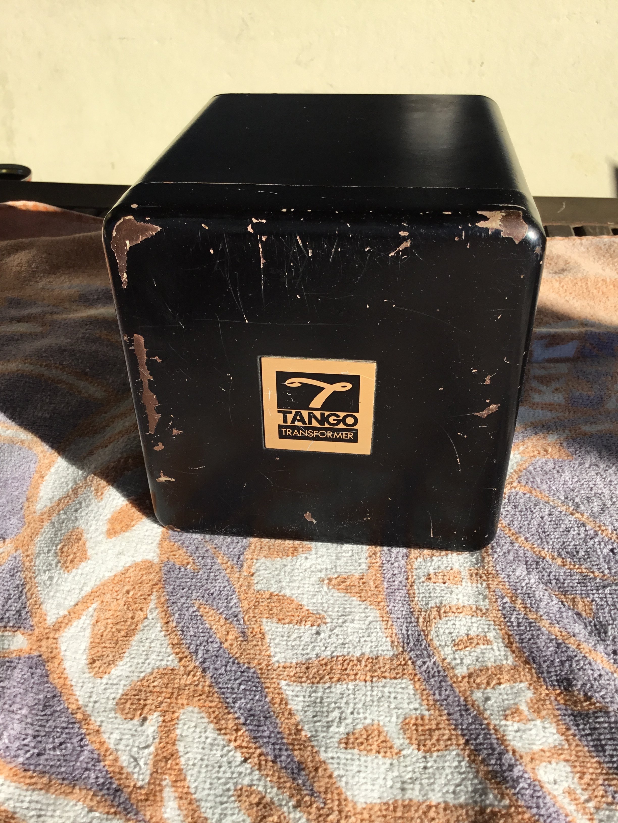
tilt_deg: -33.9
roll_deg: +2.2
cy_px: 412
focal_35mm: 31
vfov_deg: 58.4
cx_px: 309
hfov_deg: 45.4
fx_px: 738
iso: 25
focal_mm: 3.3
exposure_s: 1/1181
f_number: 2.4
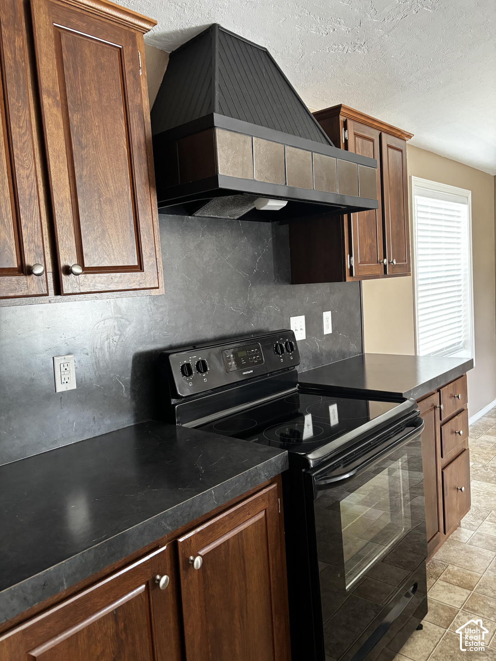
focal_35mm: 26
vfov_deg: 67.3
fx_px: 497
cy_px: 330
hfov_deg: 53.1
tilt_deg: -4.1
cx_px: 248
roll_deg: +2.6
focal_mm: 5.96
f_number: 1.6
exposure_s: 1/60
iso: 320
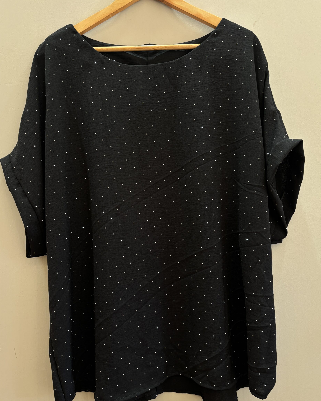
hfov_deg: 51.5
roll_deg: +2.8
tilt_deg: -2.1
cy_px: 211
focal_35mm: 28
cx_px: 159
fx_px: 333
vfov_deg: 62.2
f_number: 1.6
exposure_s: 1/50
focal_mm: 5.96
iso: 160
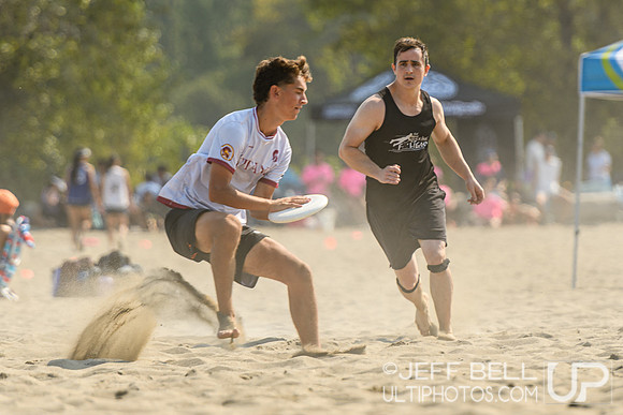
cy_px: 153
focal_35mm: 427
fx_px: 7394
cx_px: 347
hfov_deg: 4.8
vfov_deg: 3.2
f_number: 3.2
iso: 100
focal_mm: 200
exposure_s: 1/1250
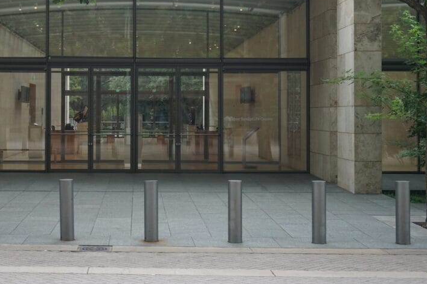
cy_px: 91
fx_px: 850
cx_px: 135
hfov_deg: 28.0
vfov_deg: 18.9
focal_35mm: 72
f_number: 5
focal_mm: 33
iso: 500
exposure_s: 1/160
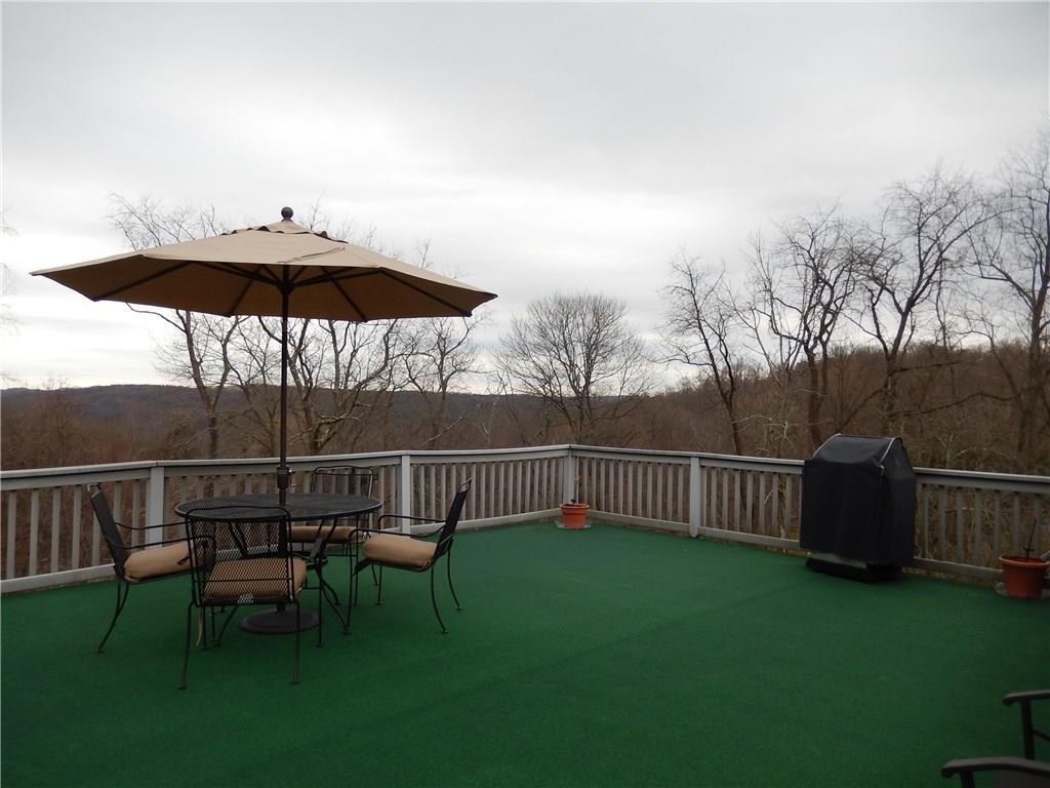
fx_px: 758
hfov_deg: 69.4
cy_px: 394
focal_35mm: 25
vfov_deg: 54.9
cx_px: 525
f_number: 3.4
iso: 125
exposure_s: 1/200
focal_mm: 4.5
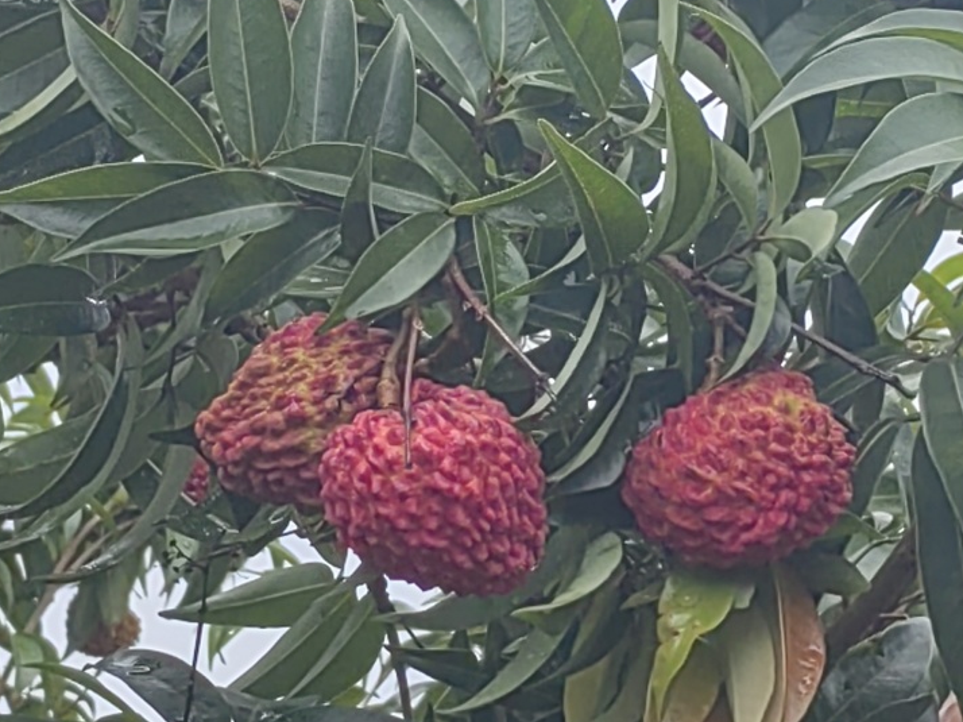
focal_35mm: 148
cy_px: 289
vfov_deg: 10.0
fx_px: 4116
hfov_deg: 13.3
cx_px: 444
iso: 50
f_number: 1.9
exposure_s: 1/2151
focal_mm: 5.52
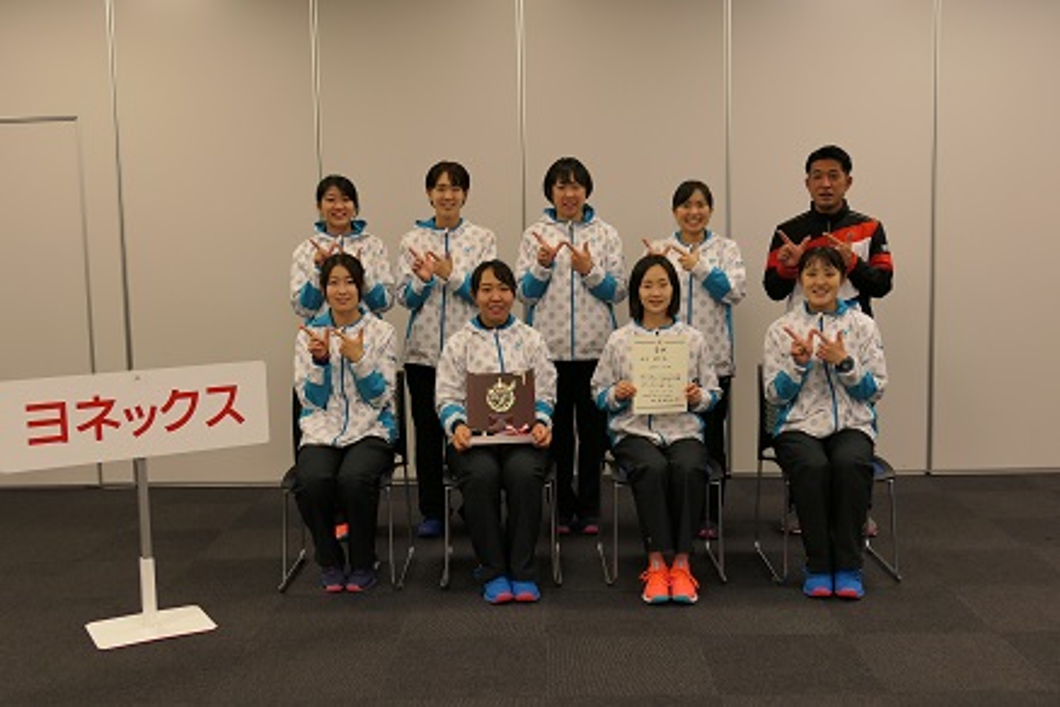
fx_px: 1148
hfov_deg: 49.6
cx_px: 530
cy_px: 354
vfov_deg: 34.2
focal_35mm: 39
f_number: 3.1
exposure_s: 1/80
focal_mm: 14.24
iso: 320
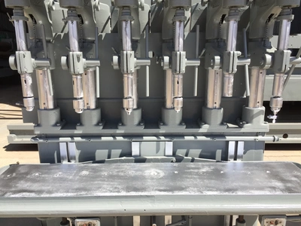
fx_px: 252
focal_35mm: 29
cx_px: 150
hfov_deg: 61.7
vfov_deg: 48.2
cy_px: 113
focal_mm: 4.15
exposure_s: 1/1883
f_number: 2.2
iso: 32
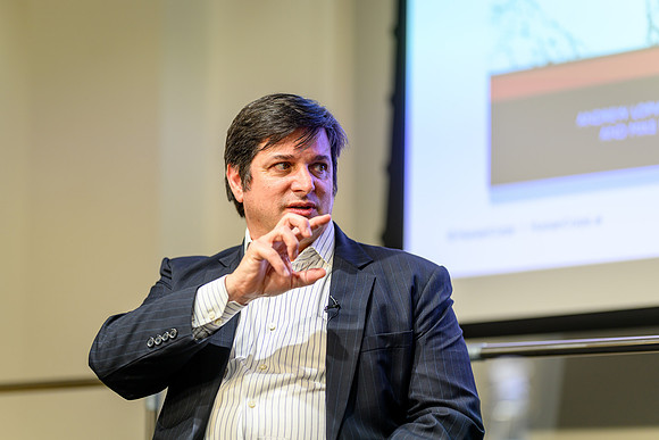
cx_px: 330
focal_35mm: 138
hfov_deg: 14.8
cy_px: 220
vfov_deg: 9.9
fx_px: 2533
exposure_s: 1/200
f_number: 1.8
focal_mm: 135
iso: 250
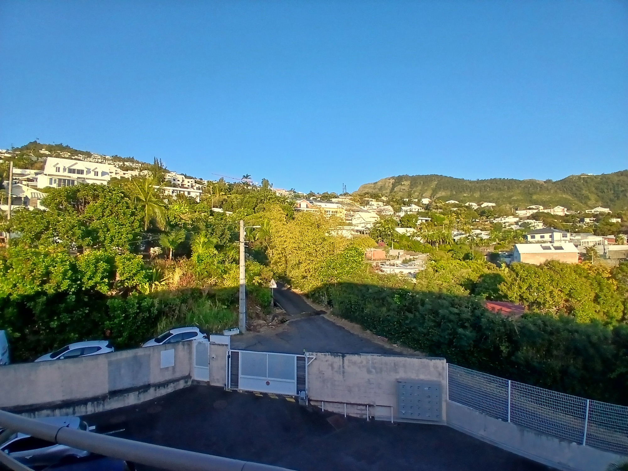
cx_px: 314
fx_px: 308
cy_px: 236
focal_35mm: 17
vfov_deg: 74.7
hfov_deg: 91.0
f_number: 2.2
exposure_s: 1/577
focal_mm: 1.4
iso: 50
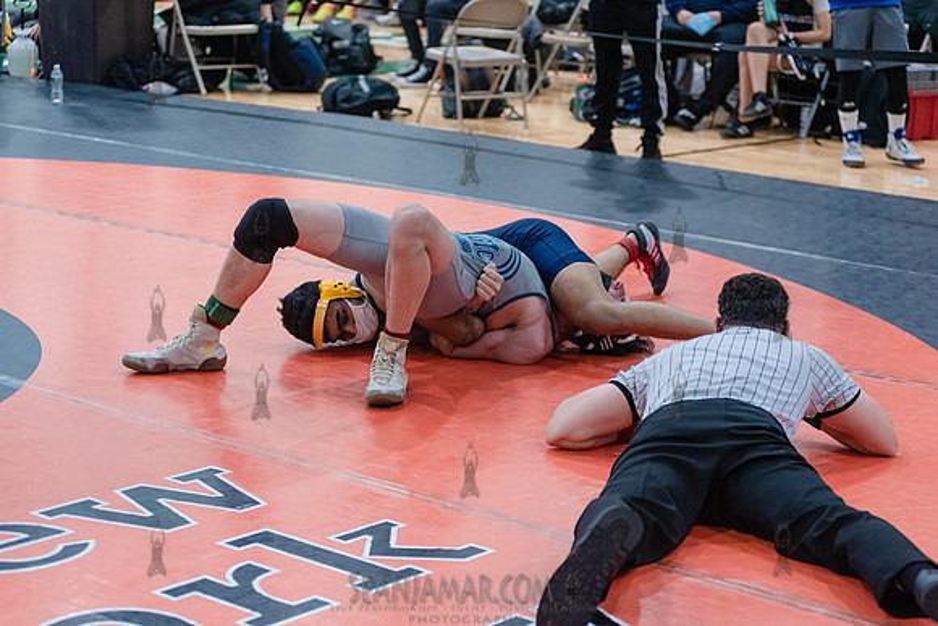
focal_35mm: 80
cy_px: 313
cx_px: 469
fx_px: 2085
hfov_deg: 25.4
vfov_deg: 17.1
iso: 4000
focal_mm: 80
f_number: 3.5
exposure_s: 1/400
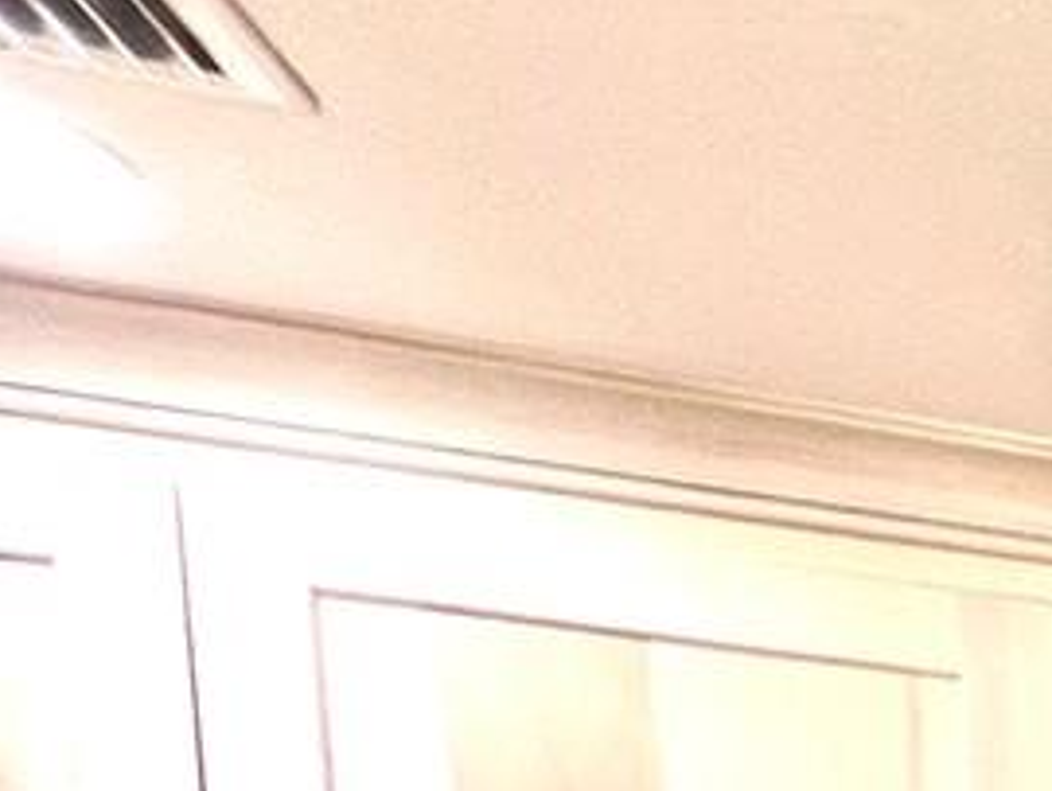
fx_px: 2342
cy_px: 1769
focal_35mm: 77
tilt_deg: -4.0
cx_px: 2926
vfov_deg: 14.4
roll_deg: +1.1
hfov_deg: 12.7
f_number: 1.8
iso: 200
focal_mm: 1.57
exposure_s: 1/120
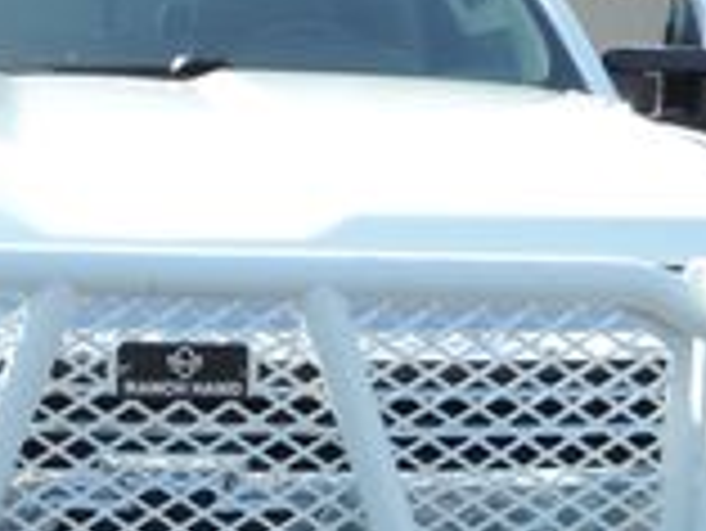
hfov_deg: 19.8
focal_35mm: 98
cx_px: 162
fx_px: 2000
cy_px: 616
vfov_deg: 14.7
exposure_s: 1/500
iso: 80
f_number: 3
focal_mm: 4.3
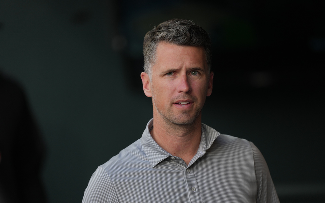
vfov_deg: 2.1
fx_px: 5429
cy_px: 105
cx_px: 162
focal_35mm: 613
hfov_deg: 3.4
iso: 400
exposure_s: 1/640
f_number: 4
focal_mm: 600
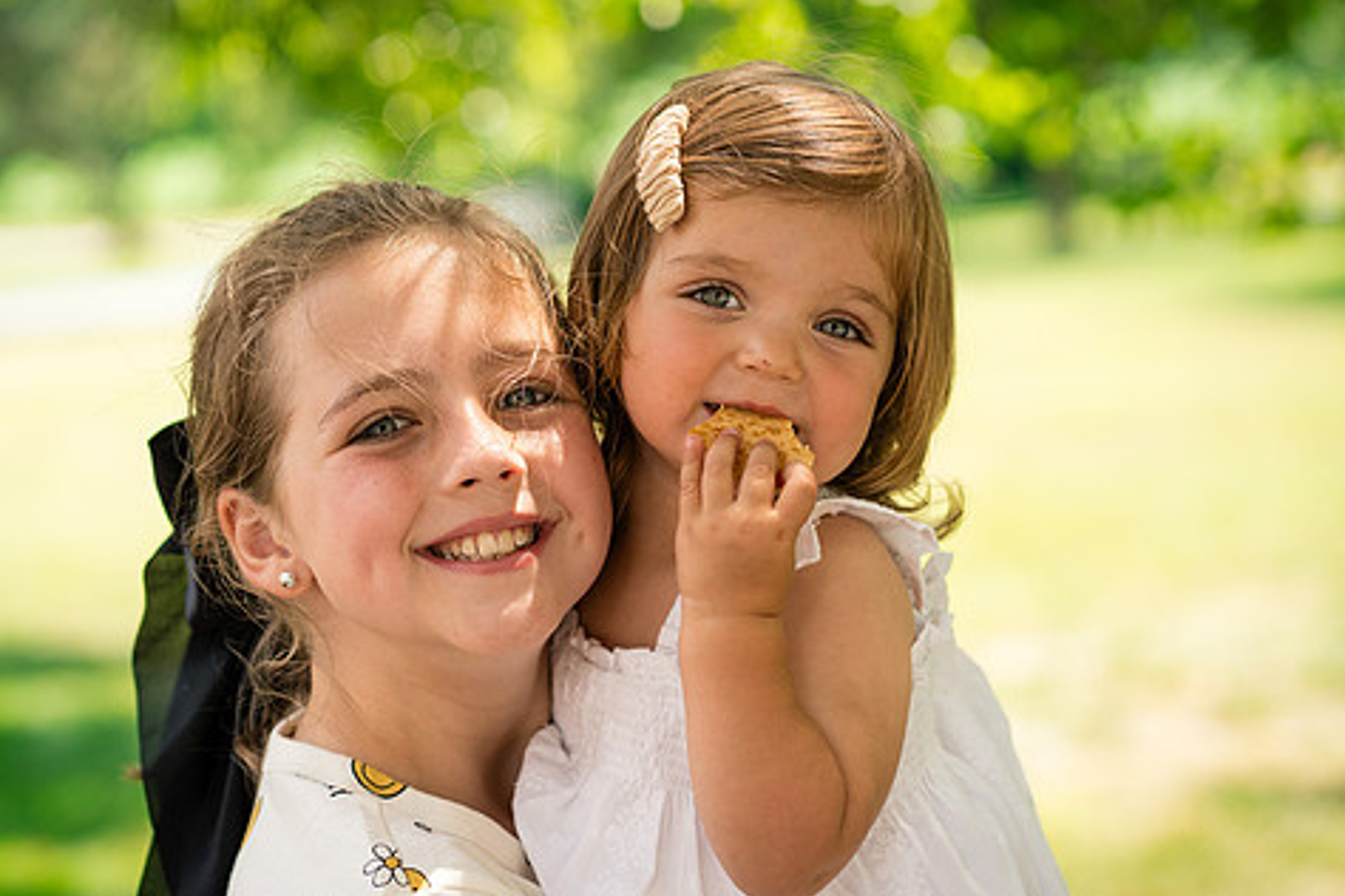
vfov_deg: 13.2
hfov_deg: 19.6
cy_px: 444
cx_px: 573
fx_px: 3885
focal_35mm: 104
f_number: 3.5
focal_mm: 85
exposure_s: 1/500
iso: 320
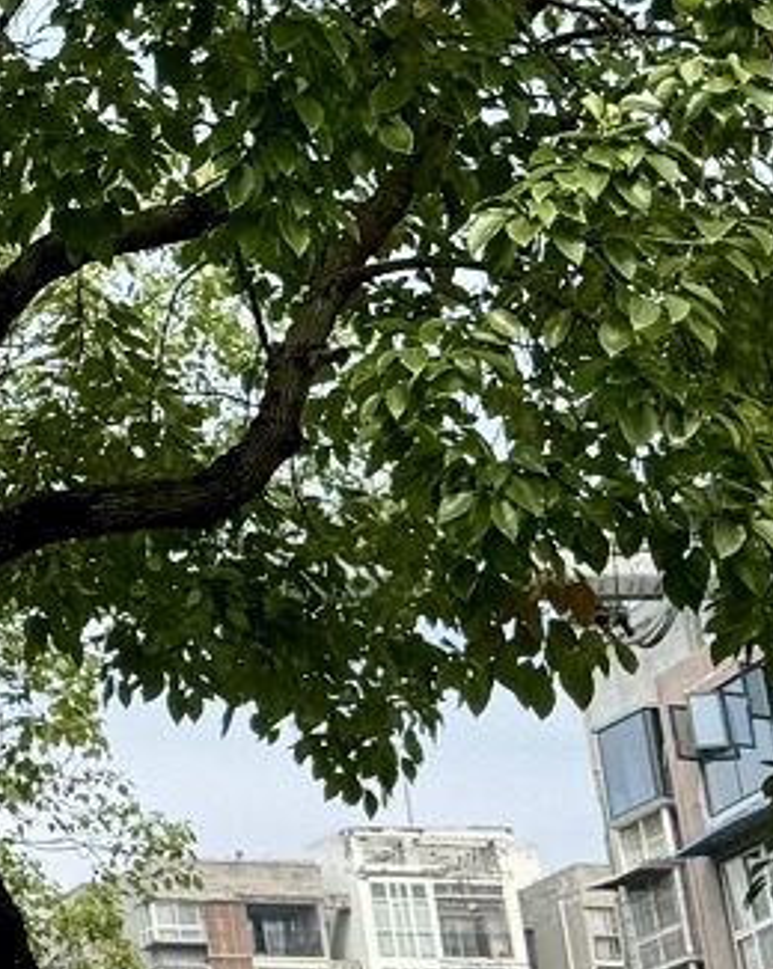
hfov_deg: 9.4
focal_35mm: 144
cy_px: 101
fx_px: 4126
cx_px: -1157
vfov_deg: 13.3
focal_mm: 6.76
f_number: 1.78
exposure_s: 1/3247
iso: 80
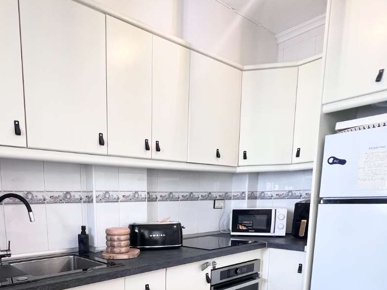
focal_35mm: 25
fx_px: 279
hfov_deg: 67.0
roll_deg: +1.0
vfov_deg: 49.7
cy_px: 253
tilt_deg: -10.1
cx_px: 121
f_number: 1.8
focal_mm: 1.57
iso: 160
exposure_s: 1/100
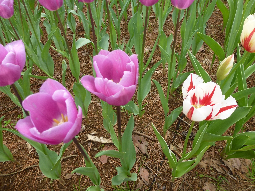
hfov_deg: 71.6
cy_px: 96
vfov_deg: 56.8
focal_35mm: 24
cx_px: 128
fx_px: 177
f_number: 3.3
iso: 100
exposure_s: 1/125
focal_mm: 4.3
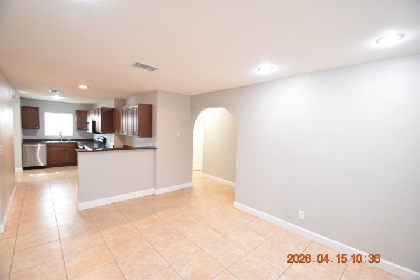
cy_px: 140
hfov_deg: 100.4
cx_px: 210
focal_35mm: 15
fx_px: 175
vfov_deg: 77.3
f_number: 3.5
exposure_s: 1/30
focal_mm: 10
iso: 800
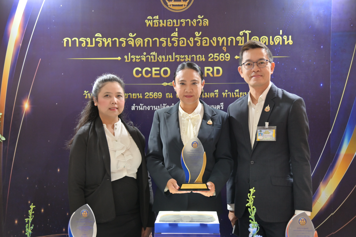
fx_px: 514
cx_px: 178
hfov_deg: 38.2
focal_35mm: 52
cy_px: 118
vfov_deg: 26.0
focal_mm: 52
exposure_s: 1/60
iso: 1100
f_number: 4
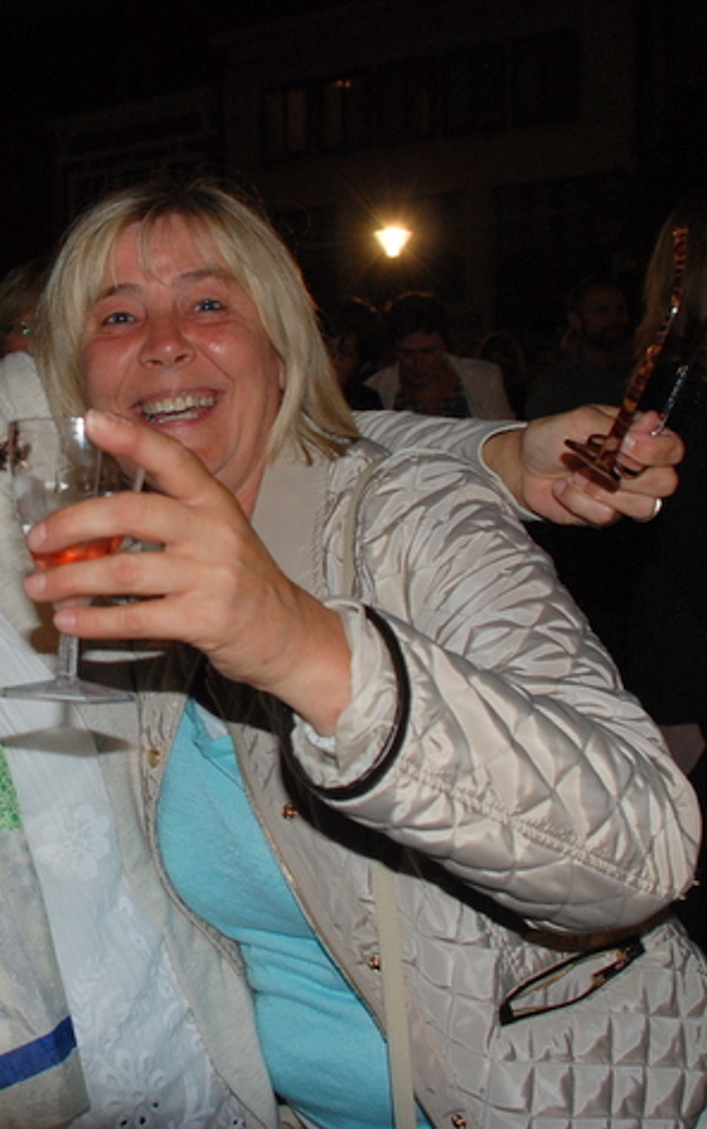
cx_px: -107
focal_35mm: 42
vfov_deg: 47.2
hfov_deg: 27.4
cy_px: 563
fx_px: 1294
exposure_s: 1/60
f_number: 4
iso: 320
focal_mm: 18
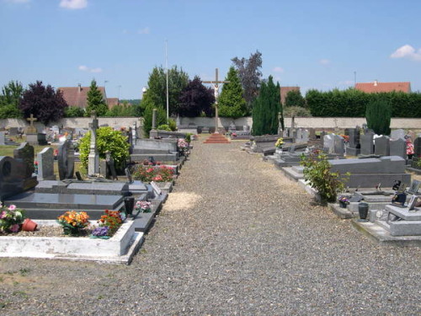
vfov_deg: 37.7
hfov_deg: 49.0
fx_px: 462
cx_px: 210
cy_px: 158
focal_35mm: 38
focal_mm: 8
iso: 100
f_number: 7.6
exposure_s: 1/197
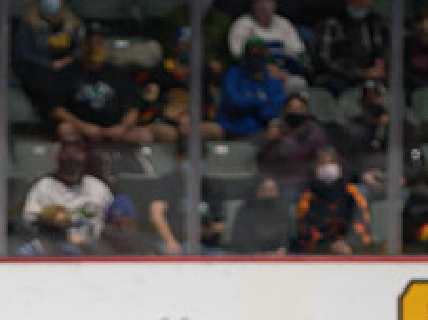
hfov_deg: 6.3
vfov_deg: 4.7
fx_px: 3868
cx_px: 57
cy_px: 374
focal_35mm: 313
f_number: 2.8
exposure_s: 1/1000
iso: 2000
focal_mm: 97
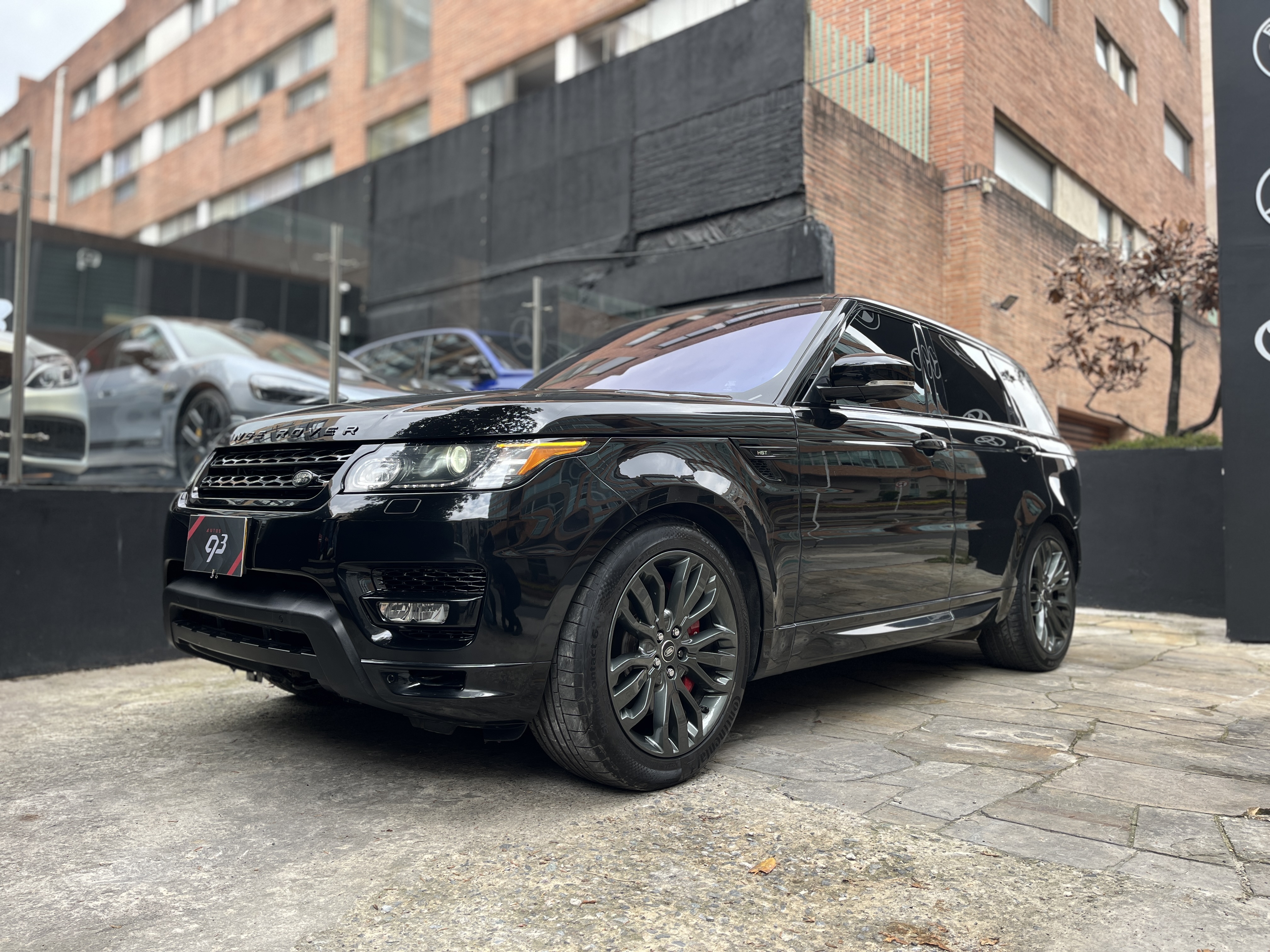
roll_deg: -0.4
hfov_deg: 67.3
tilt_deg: +1.9
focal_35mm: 26
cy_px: 476
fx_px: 954
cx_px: 635
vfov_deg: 53.1
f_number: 1.6
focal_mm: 5.1
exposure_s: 1/352
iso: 50
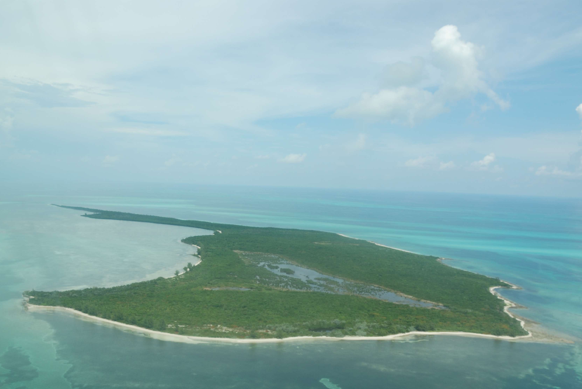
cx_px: 291
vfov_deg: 37.9
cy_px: 226
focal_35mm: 35
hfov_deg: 54.4
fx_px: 567
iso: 100
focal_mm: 20
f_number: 8
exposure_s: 1/250
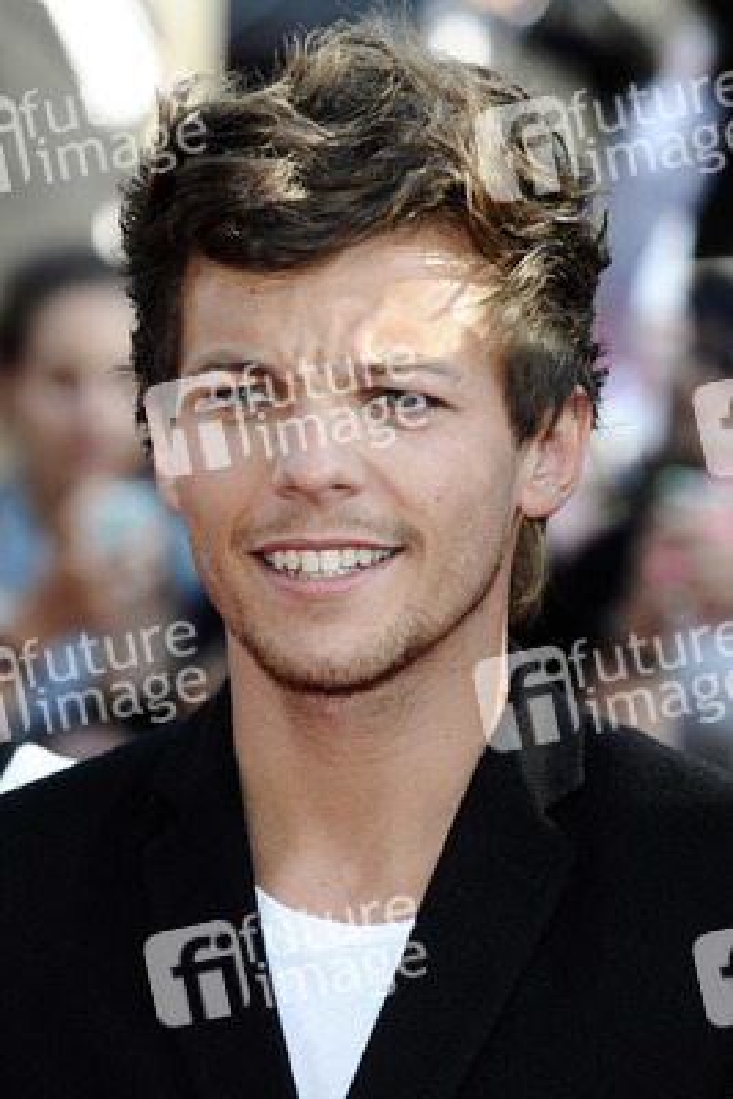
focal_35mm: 195
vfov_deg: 10.5
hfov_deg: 7.0
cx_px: 366
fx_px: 5950
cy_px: 550
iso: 320
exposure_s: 1/250
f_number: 4.5
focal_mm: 130
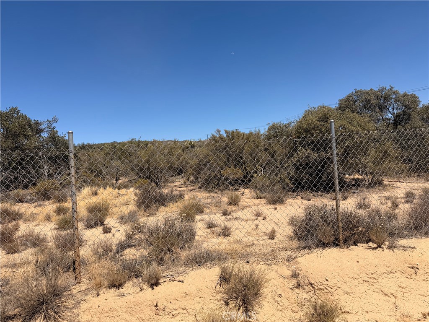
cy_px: 161
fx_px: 297
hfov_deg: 71.6
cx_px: 214
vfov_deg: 56.8
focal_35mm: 24
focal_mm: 6.76
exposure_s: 1/6173
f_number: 1.78
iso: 80
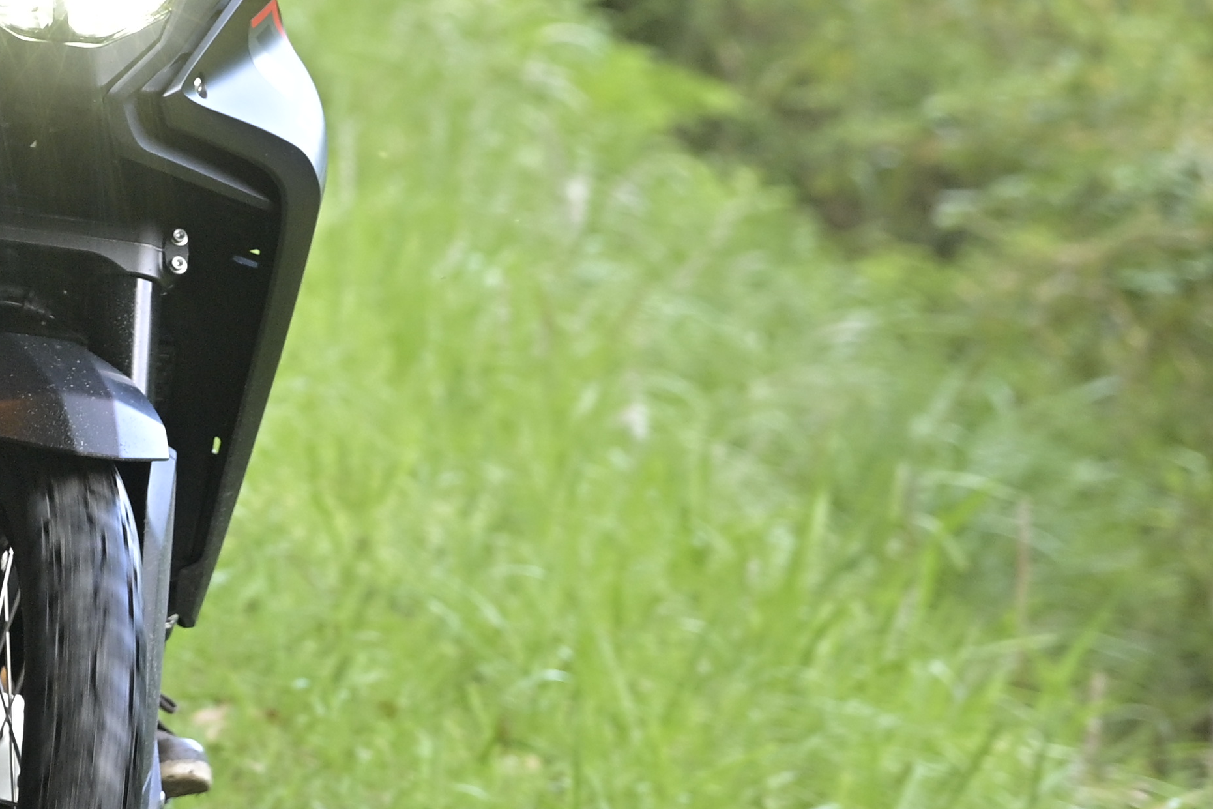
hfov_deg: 6.3
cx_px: -10
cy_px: 110
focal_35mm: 325
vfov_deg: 4.2
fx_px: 10951
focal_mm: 100
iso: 640
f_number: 4
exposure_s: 1/160
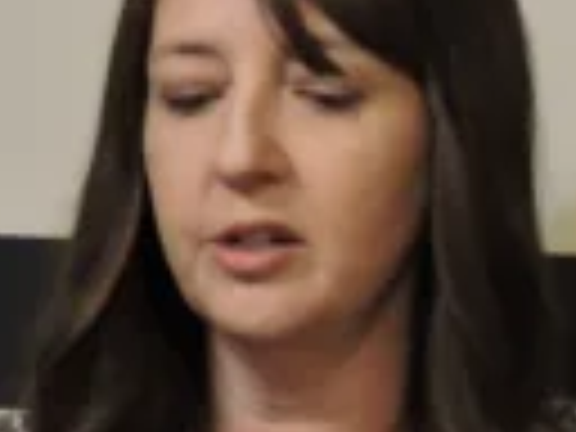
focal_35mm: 312
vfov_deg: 4.8
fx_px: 5192
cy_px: 342
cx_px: 1177
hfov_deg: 6.2
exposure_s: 1/15
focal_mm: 10.7
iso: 450
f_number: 3.7
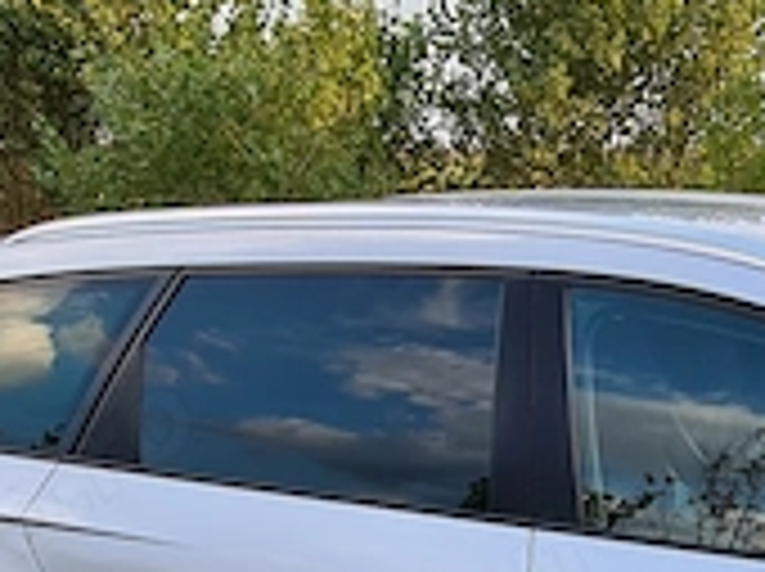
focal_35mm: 46
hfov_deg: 35.3
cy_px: 658
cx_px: 842
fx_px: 1015
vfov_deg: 28.1
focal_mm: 2.2
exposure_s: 1/299
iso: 50
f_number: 2.2
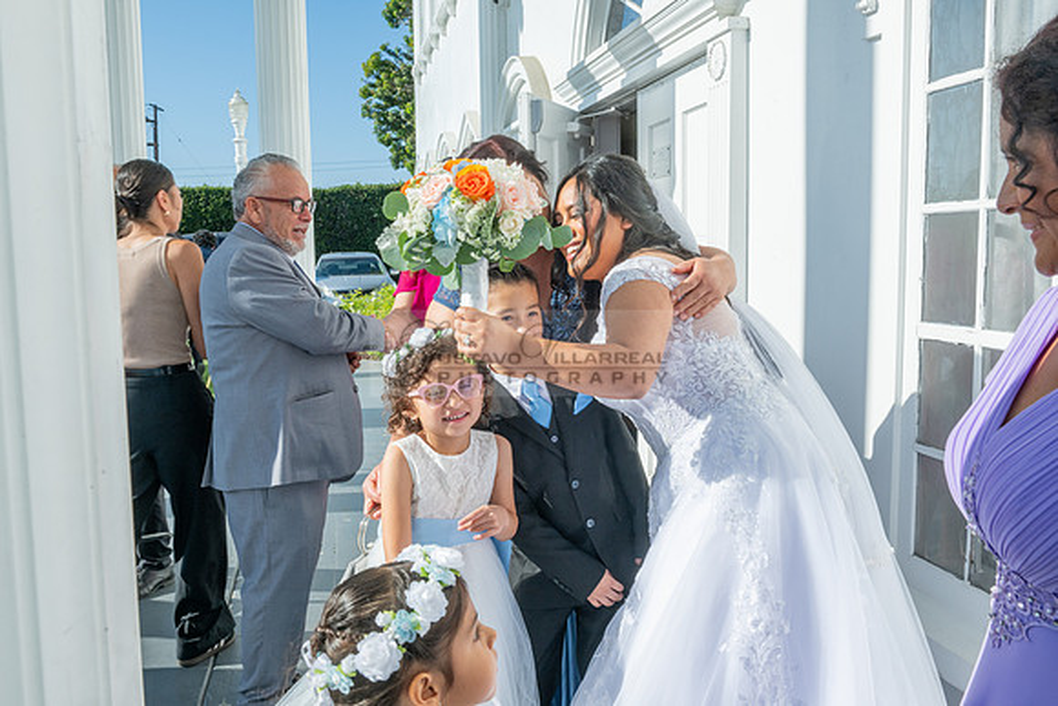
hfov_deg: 58.7
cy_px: 353
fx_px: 941
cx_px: 529
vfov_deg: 41.1
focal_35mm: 32
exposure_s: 1/200
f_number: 18
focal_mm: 32
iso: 250
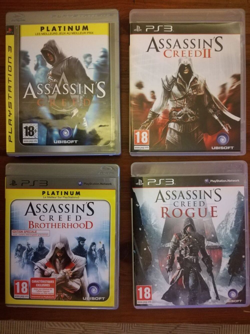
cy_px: 167
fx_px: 260
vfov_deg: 65.3
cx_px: 125
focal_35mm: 27
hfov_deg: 51.4
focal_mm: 3.79
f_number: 2
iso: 1250
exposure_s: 1/14.3
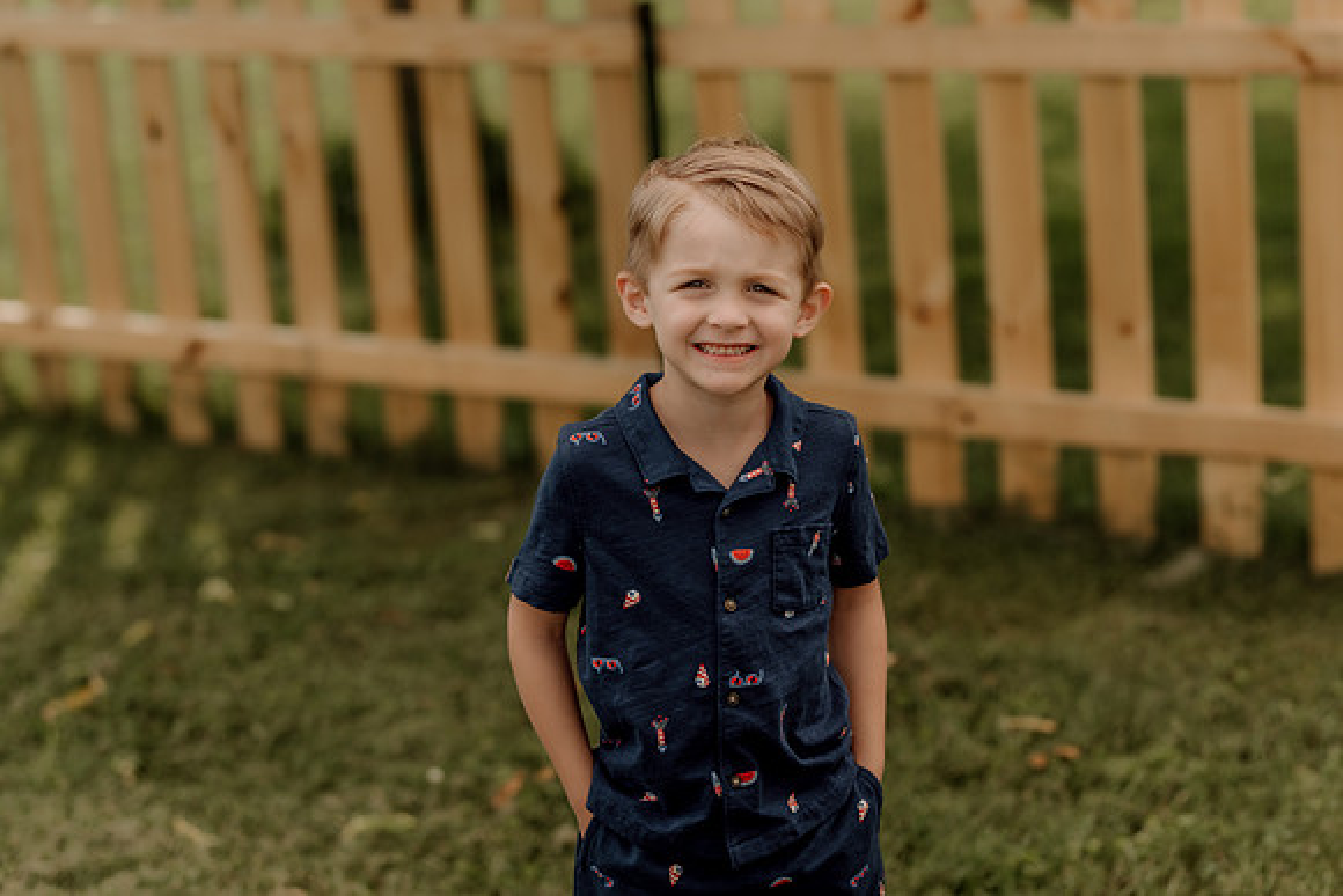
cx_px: 672
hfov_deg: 23.9
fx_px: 3172
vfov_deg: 16.1
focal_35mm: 85
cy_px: 448
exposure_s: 1/320
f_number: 2.5
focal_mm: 85
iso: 80
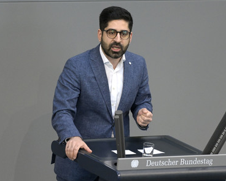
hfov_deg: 4.8
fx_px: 2691
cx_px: 122
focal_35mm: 402
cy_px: 90
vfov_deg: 3.9
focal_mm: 350
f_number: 5.6
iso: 8000
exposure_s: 1/500
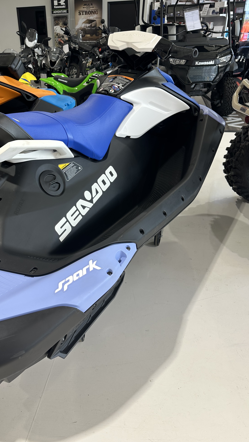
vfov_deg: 69.9
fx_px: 317
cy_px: 225
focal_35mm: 27
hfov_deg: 42.3
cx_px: 84
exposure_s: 1/120
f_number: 1.78
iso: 80
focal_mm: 6.86
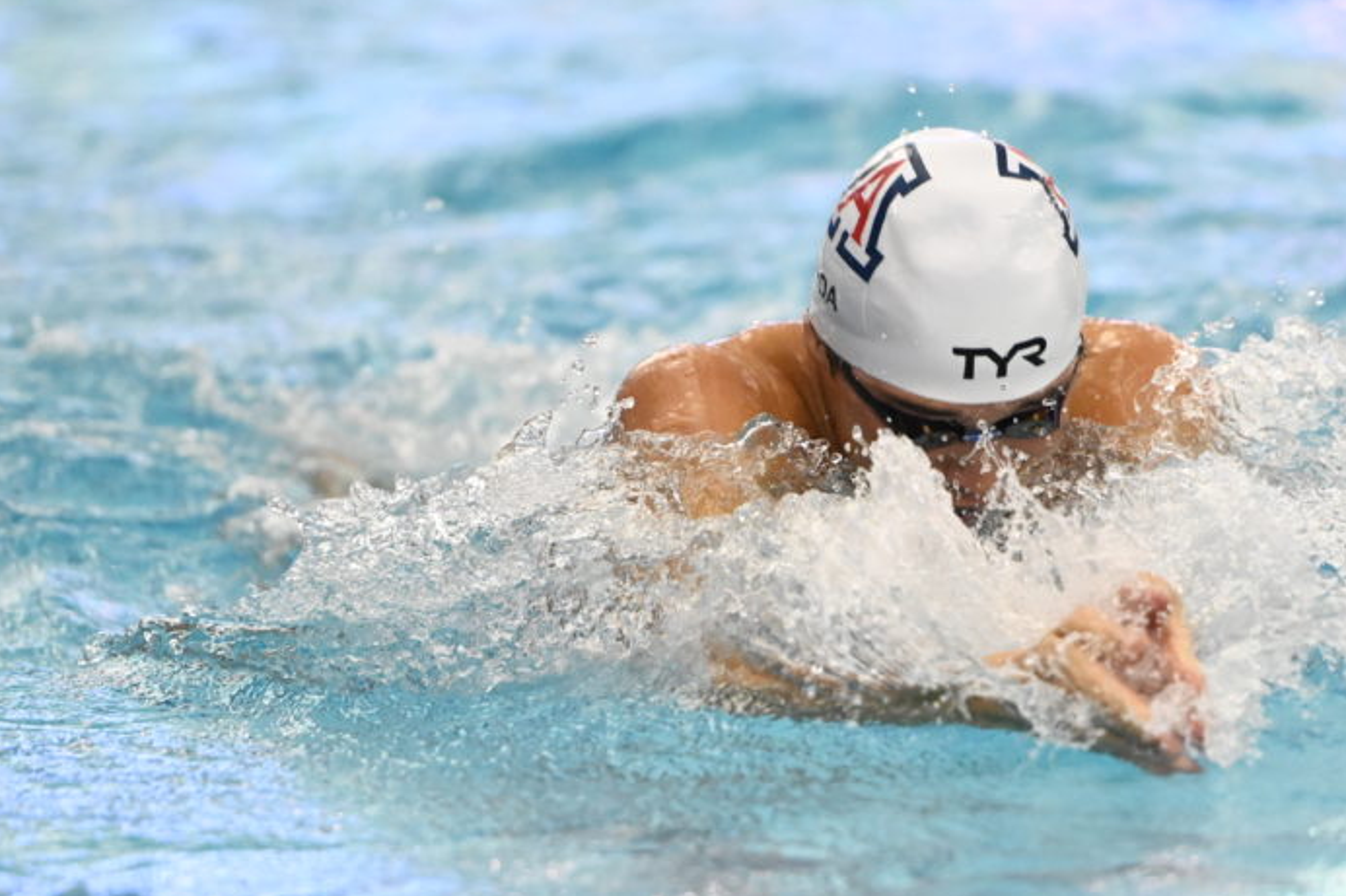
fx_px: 11064
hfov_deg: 7.0
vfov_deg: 4.6
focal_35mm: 296
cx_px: 825
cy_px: 513
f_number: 2.8
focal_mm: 200
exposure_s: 1/1250
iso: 10000
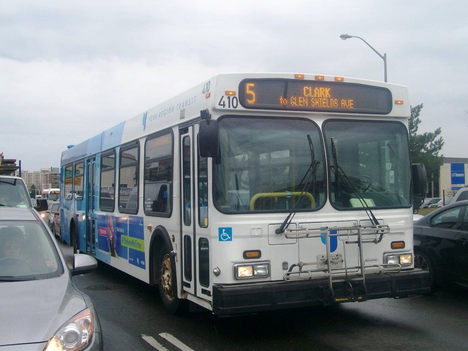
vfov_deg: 32.2
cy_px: 176
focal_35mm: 45
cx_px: 234
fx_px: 608
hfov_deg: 42.1
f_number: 3
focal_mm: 7.6
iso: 80
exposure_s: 1/219
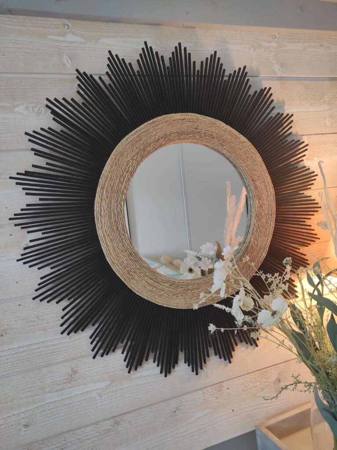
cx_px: 168
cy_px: 225
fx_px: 325
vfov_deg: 69.4
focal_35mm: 25
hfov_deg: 54.8
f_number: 1.89
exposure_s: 1/33
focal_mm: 5.43
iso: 245
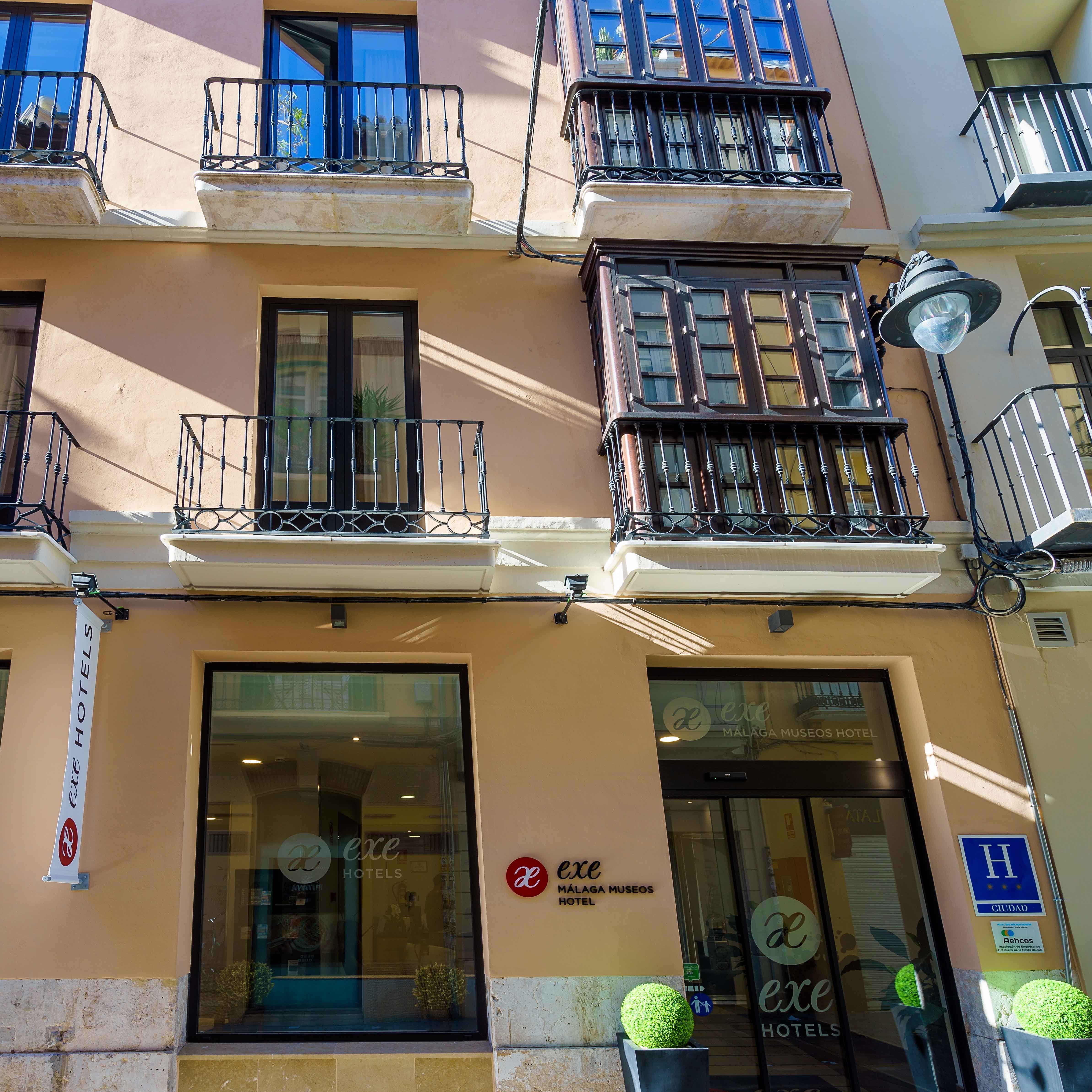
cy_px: 532
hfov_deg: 71.4
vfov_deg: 72.1
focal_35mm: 21
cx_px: 436
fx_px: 749
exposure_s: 1/4
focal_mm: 16
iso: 100
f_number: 11
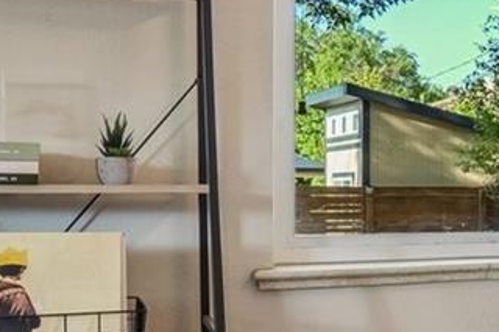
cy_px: 210
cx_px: 1031
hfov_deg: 17.7
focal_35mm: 75
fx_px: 1039
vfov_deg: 18.1
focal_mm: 10
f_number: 8
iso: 400
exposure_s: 1/15
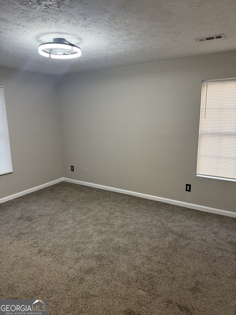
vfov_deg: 71.6
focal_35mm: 24
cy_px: 158
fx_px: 218
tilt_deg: -11.4
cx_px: 118
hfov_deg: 56.8
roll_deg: +1.0
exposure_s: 1/60
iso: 200
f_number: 1.78
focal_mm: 6.76
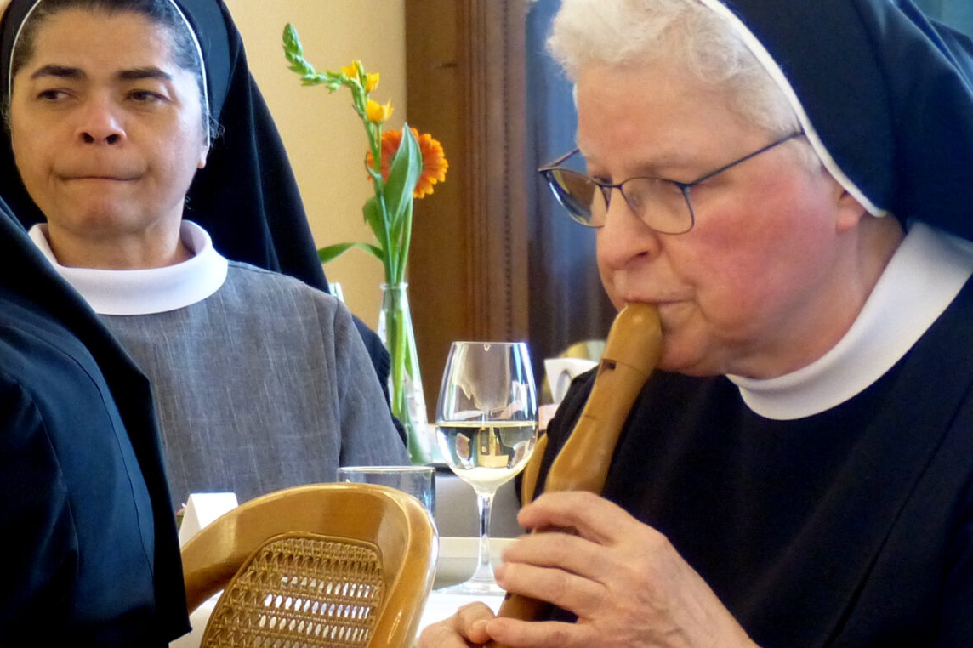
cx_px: 250
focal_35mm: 305
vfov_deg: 4.5
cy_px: 554
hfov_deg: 6.8
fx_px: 8241
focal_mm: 23.5
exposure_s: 1/60
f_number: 2.8
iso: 400
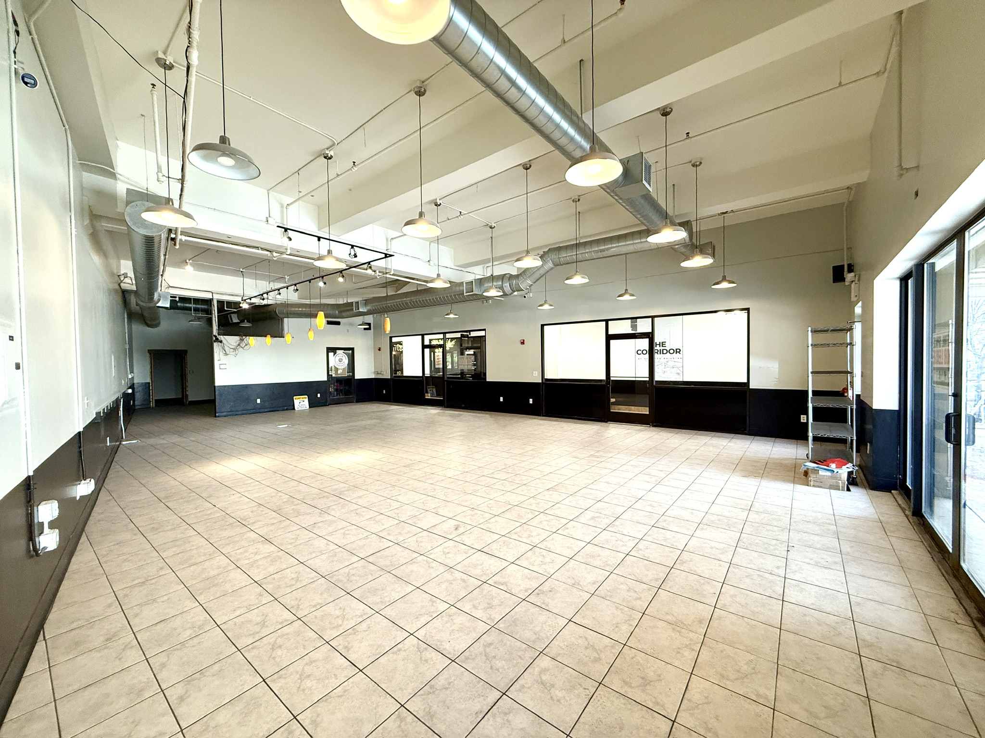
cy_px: 369
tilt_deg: -1.1
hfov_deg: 102.1
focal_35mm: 14
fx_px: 398
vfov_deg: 85.7
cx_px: 492
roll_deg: +0.8
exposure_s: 1/120
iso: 250
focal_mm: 2.22
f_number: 2.2
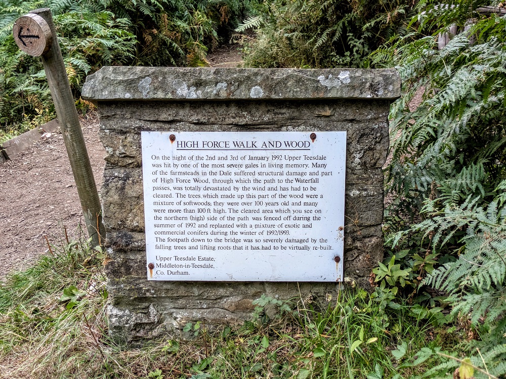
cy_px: 190
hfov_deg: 37.5
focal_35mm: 51
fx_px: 745
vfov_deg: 28.6
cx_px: 253
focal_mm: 5.43
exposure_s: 1/243
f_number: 1.89
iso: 64
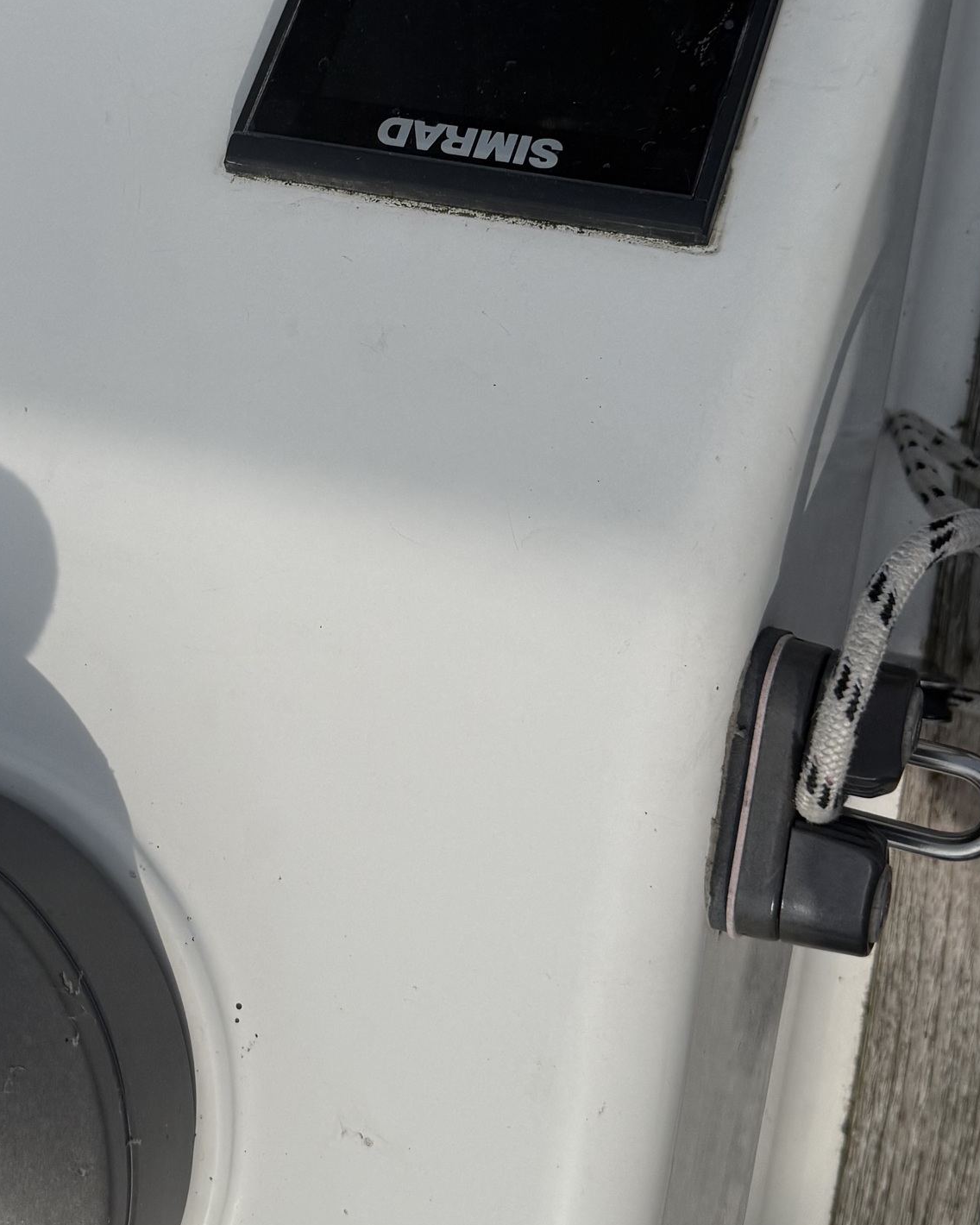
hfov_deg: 27.1
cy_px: 426
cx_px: 204
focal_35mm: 55
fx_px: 1994
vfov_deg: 33.9
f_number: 1.78
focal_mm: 6.76
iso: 80
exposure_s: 1/11905
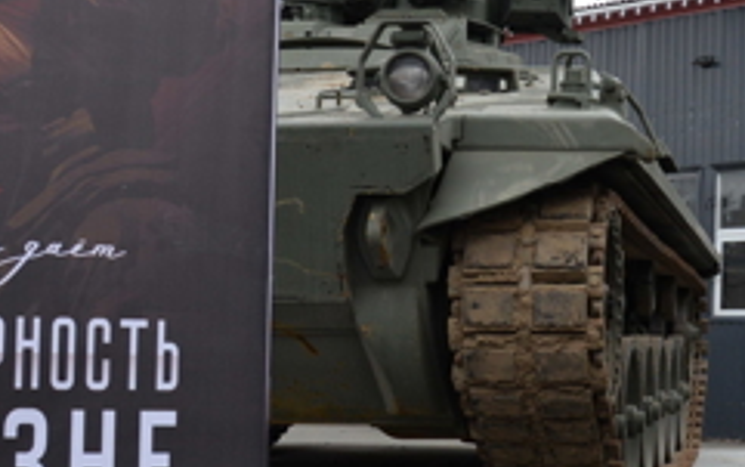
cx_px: 666
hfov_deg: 26.3
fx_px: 1544
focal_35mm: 76
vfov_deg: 17.2
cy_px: 238
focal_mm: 24
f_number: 9
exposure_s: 1/320
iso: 640
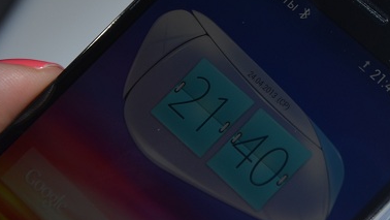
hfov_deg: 9.0
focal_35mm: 239
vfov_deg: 5.1
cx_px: 300
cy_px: 65
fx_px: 2473
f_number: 5.6
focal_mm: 90
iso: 160
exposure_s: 1/200
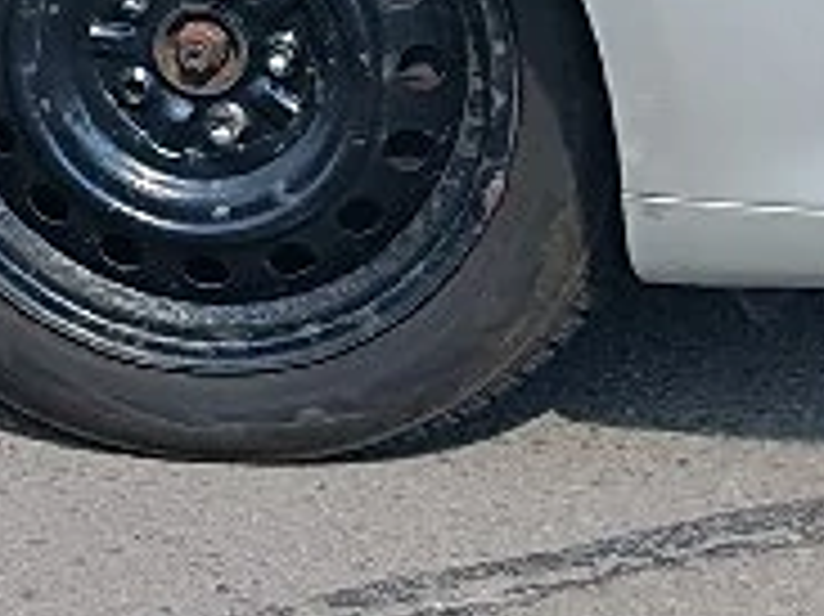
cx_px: -428
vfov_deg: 6.8
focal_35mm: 213
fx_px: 5067
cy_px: -427
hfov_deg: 9.1
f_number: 2
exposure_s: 1/5000
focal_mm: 6.83
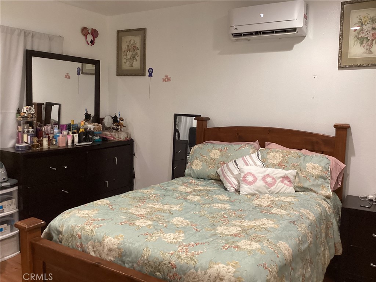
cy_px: 141
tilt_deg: -7.4
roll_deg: -1.6
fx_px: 337
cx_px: 188
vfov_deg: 45.4
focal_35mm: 31
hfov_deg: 58.4
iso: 320
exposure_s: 1/60
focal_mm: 3.3
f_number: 2.4
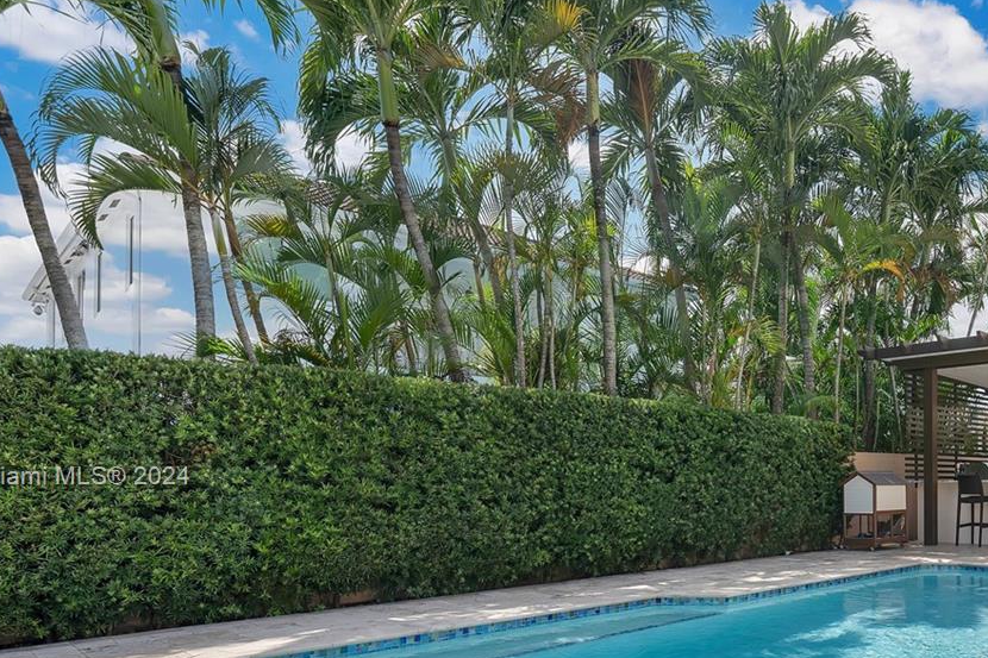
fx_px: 741
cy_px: 478
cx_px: 762
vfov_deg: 46.5
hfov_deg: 62.8
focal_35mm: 27
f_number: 5
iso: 100
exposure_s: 1/800
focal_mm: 14
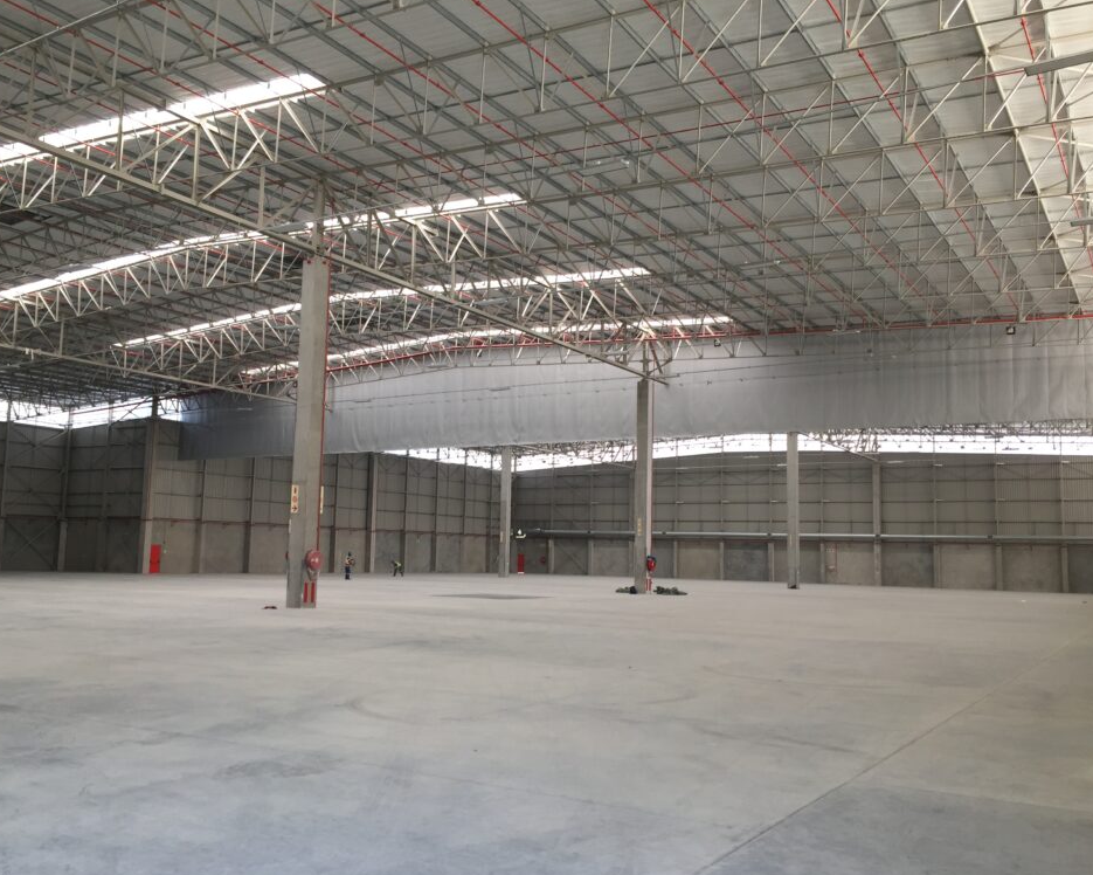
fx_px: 1003
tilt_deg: +4.6
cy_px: 441
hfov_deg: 57.1
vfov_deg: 47.1
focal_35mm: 31
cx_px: 507
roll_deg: -2.3
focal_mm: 4.15
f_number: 2.2
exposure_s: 1/50
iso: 32
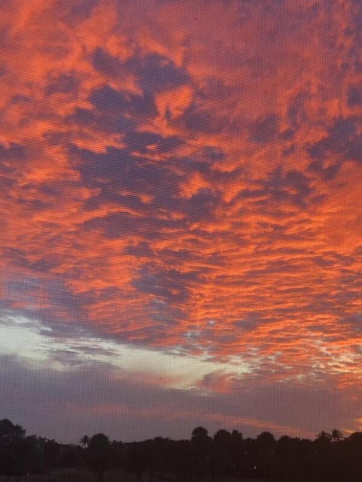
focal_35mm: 70
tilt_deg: +12.8
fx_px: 976
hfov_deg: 20.4
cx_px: 356
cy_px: 257
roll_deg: -1.9
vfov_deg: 27.8
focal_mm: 3.99
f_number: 1.8
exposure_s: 1/120
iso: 125
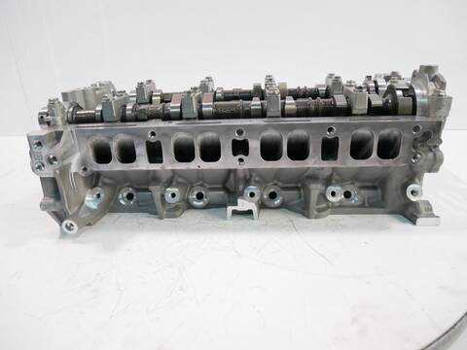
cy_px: 175
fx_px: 324
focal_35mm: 24
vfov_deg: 56.8
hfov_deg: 71.6
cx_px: 234
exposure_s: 1/60
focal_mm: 12
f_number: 3.5
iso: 640
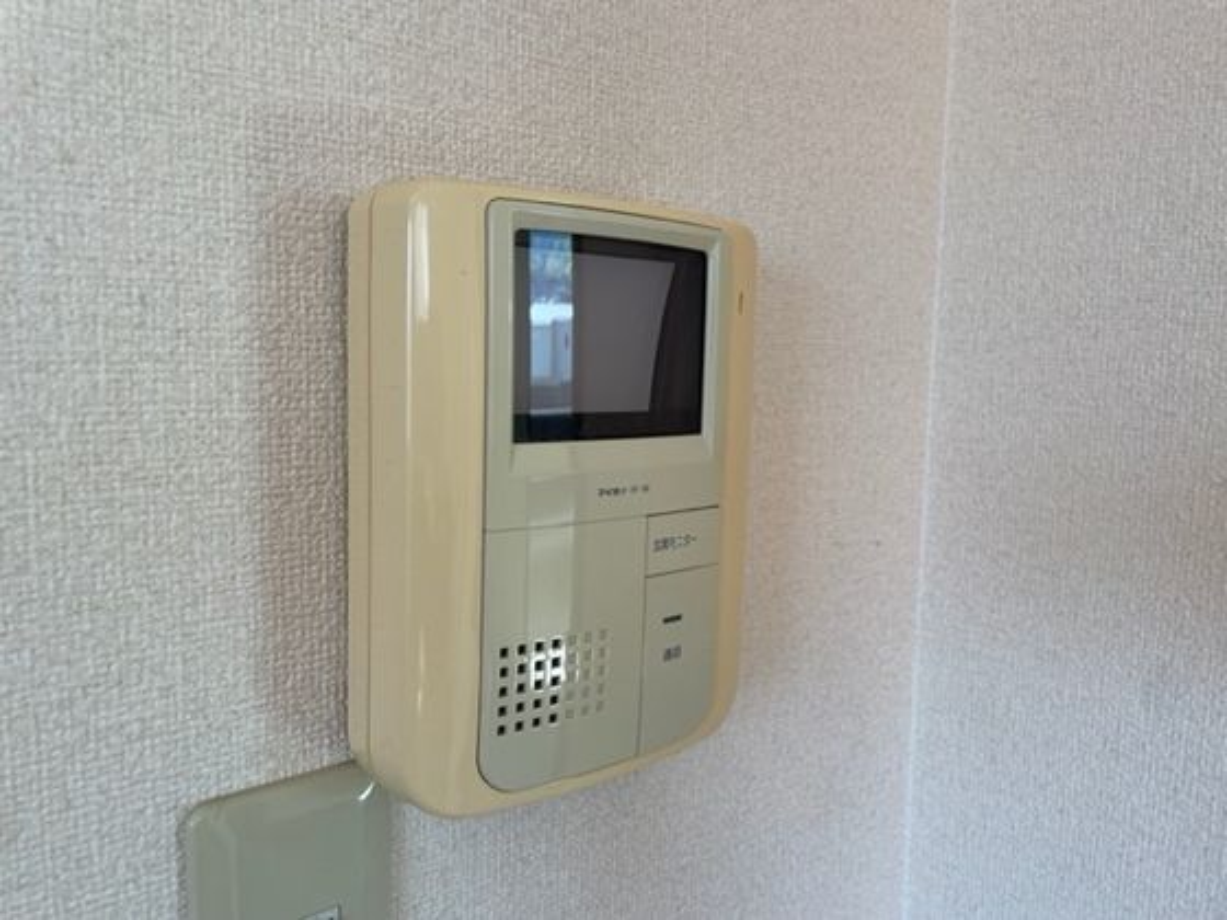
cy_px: 460
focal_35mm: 26
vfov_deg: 53.1
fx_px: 922
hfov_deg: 67.3
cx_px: 614
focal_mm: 4.2
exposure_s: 1/120
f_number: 1.6
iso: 32
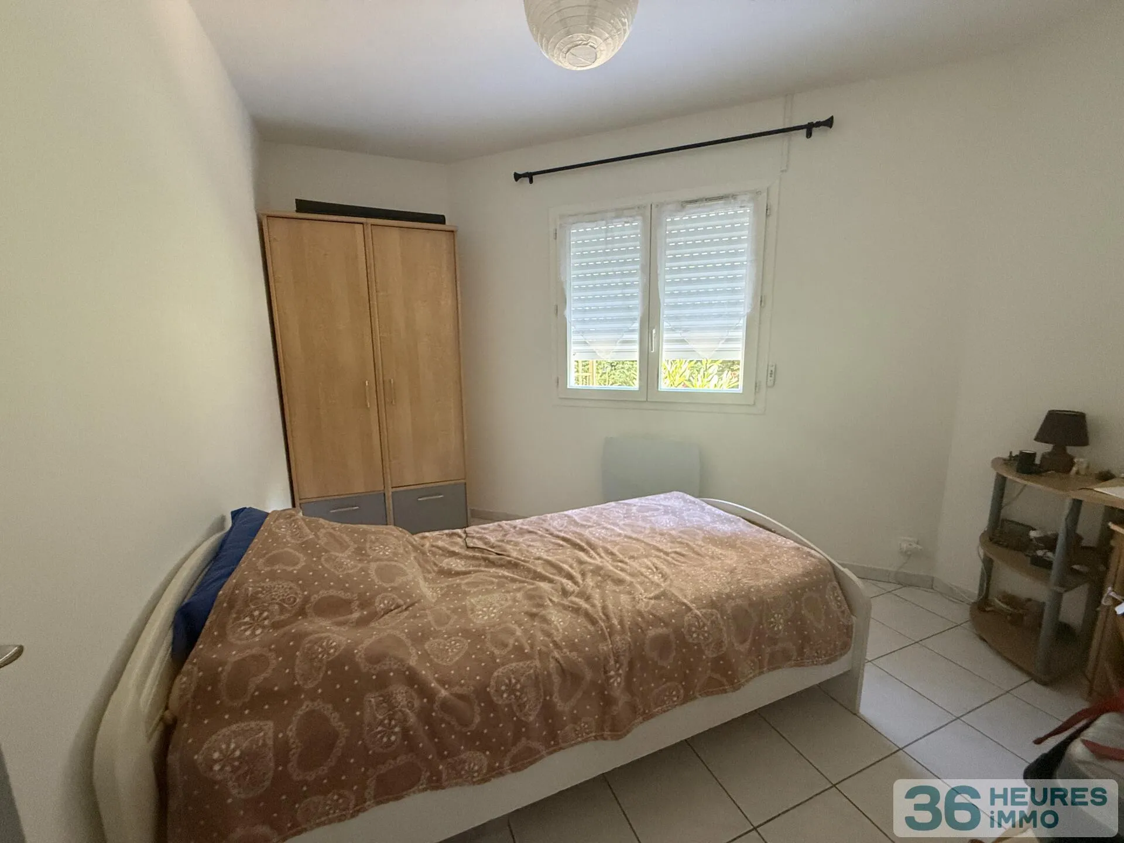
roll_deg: +0.8
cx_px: 562
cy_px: 422
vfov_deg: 85.7
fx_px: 455
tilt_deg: -9.4
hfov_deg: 102.1
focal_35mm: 14
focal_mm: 2.22
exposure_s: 1/60
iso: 500
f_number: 2.2
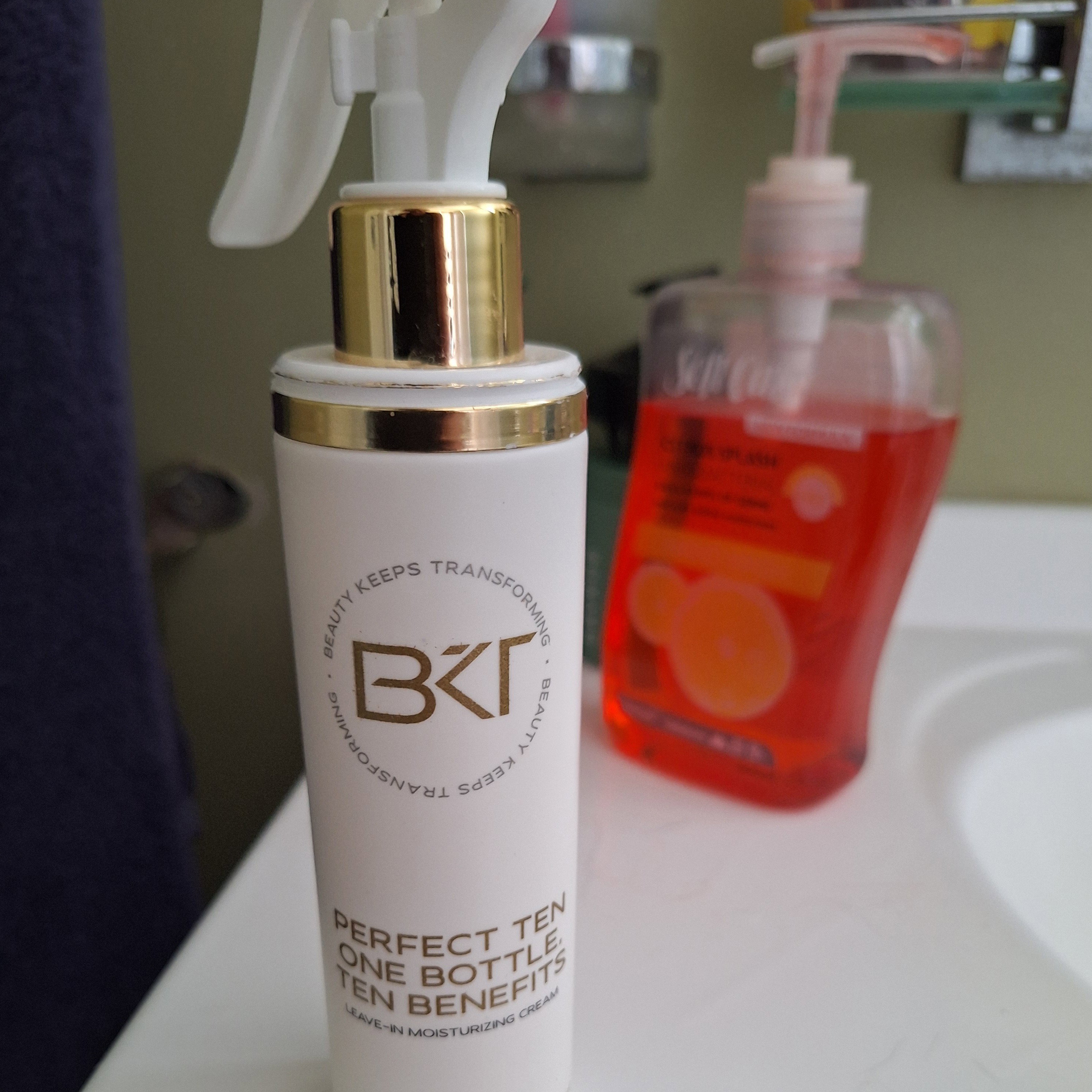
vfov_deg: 56.2
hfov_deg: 57.3
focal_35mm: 28
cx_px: 560
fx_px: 999
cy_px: 719
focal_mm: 5.54
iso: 250
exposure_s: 1/50
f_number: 1.8
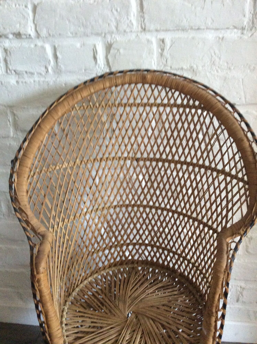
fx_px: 318
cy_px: 172
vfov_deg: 56.9
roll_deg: +1.7
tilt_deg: -19.9
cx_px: 128
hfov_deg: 44.1
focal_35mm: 32
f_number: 2.4
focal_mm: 3.3
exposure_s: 1/25
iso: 250
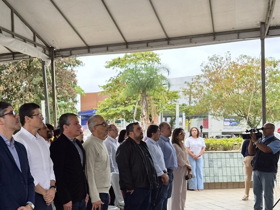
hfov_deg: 38.1
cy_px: 158
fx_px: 396
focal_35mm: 49
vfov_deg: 29.2
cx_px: 76
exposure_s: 1/80
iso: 25
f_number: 1.8
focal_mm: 5.4
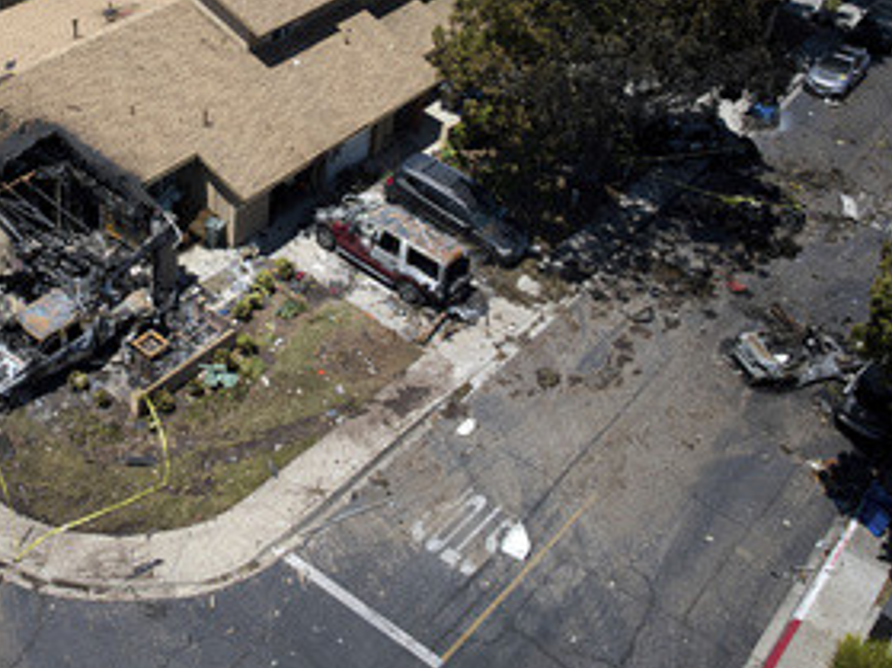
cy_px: 91
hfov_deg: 40.4
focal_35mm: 44
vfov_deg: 31.6
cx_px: 125
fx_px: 1133
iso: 200
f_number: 5.6
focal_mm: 12.29
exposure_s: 1/1000
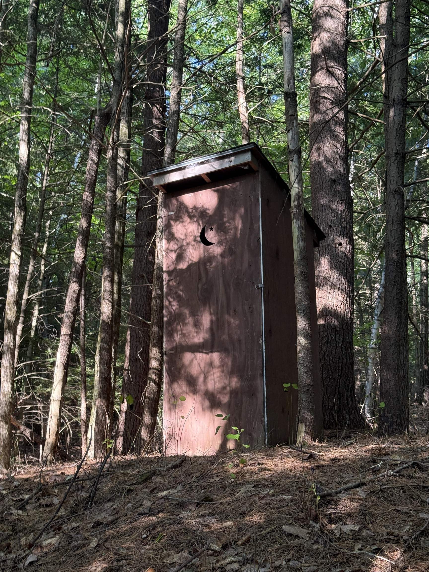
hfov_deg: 30.3
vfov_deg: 39.7
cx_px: 214
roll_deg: +0.3
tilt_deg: +15.3
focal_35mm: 48
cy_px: 286
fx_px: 793
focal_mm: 6.76
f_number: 1.78
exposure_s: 1/91
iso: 160
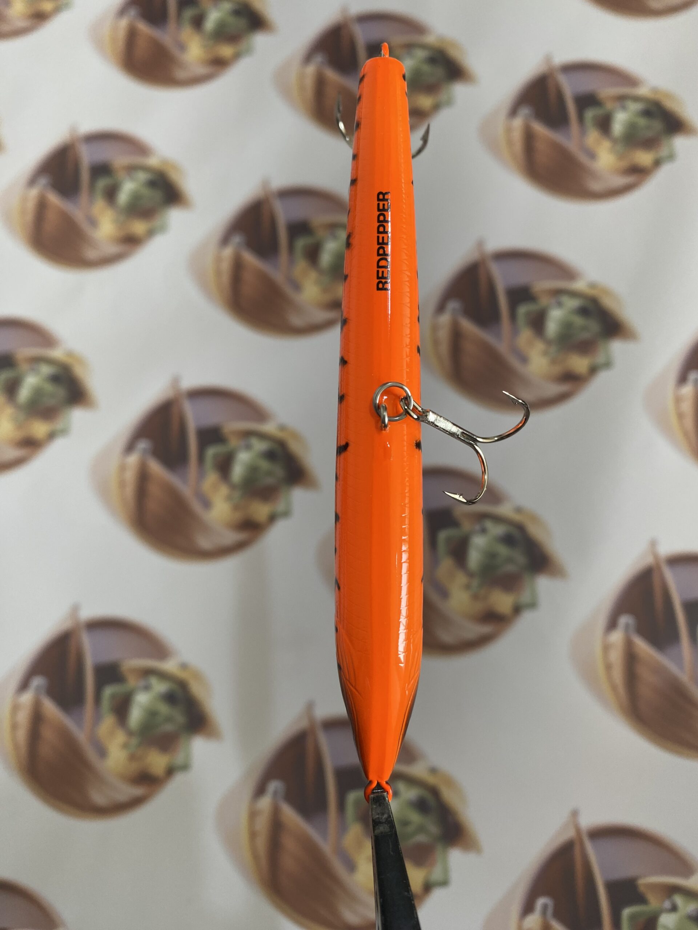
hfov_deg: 54.9
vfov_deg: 69.4
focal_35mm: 25
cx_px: 349
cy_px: 465
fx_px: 672
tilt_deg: -73.8
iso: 64
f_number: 1.8
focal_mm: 4.25
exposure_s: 1/60
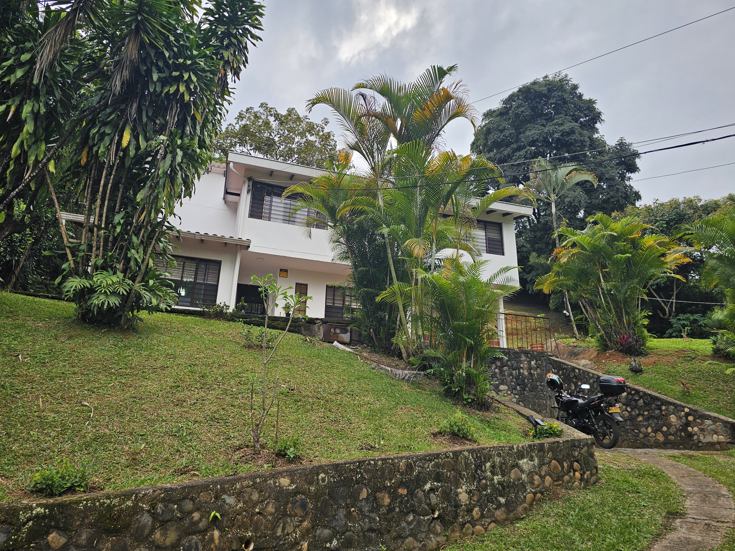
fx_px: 488
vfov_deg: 58.9
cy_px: 276
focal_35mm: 23
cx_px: 368
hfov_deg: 73.9
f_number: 1.7
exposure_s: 1/180
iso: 12
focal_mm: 6.3
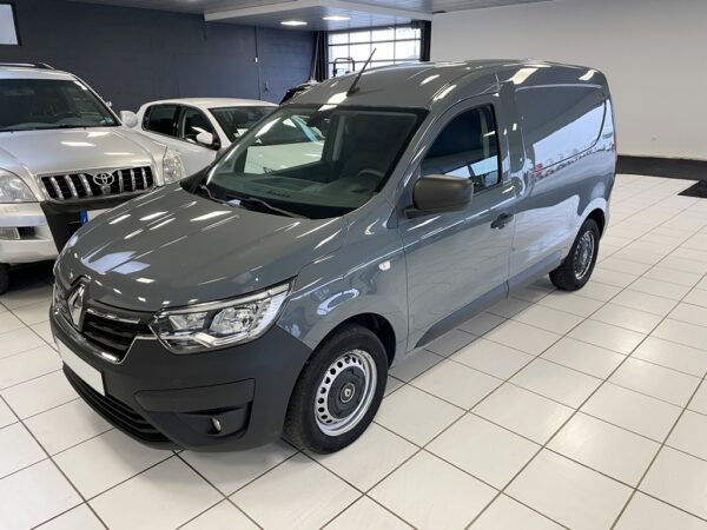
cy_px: 265
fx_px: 531
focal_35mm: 26
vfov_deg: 53.1
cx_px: 354
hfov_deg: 67.3
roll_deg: +0.0
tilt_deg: -18.5
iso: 125
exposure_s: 1/97
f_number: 1.6
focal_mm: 4.2
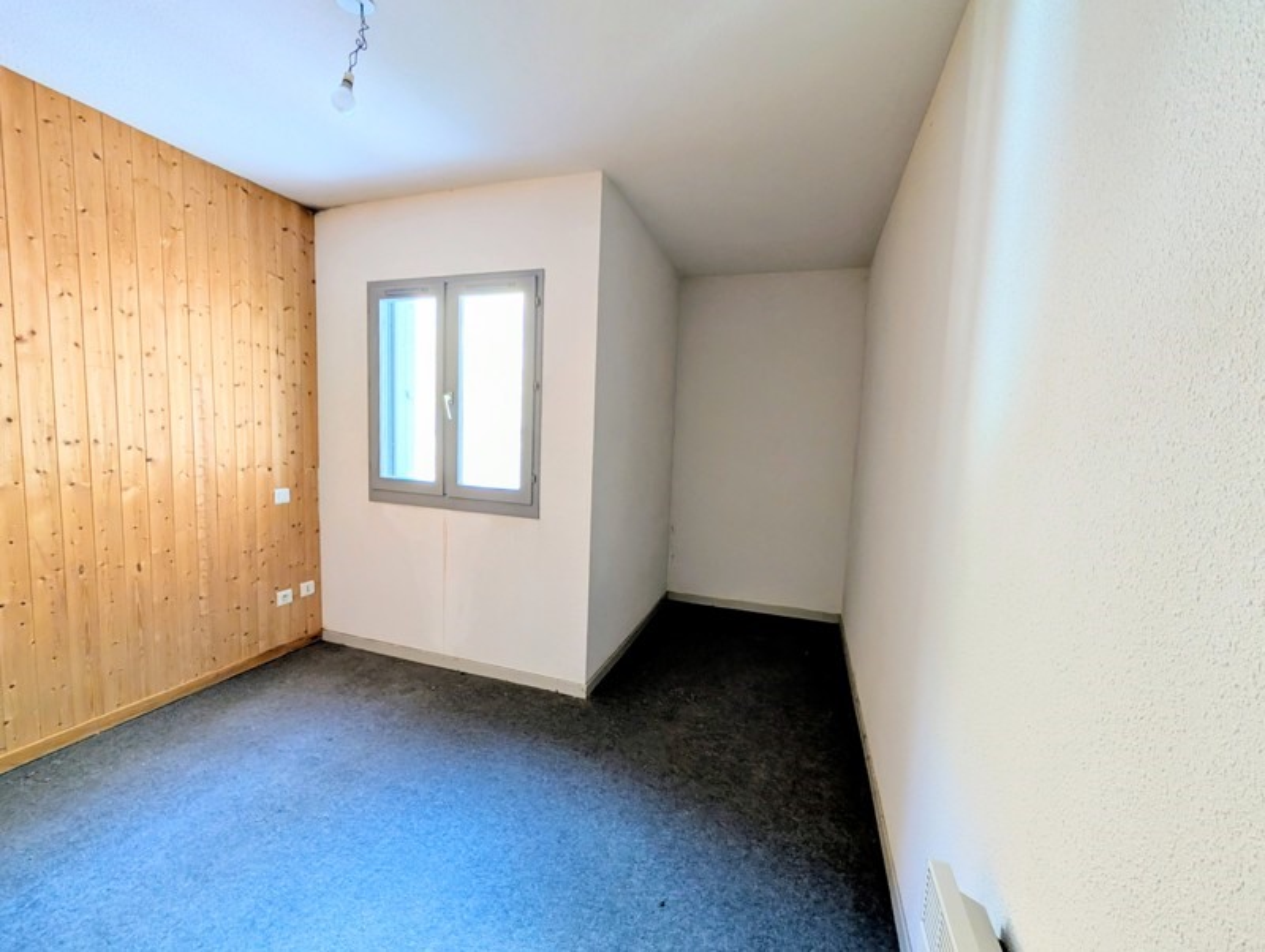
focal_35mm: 12
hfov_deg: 110.5
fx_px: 439
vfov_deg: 94.6
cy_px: 476
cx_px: 632
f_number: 1.7
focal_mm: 2.02
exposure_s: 1/33
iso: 94
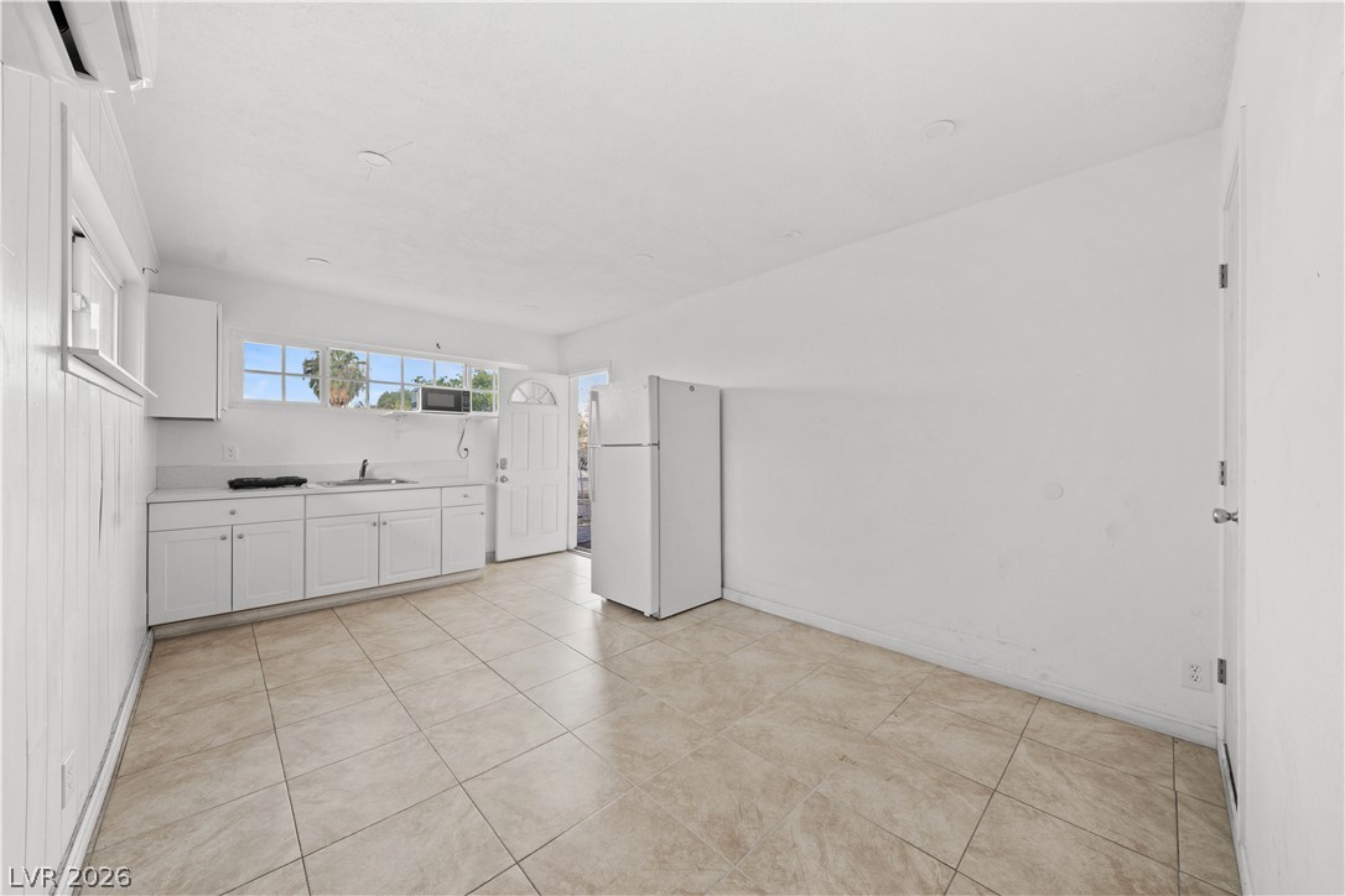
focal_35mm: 12
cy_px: 448
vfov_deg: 90.0
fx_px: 448
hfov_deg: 112.6
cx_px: 672
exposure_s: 1/3
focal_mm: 12
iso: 400
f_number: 7.1
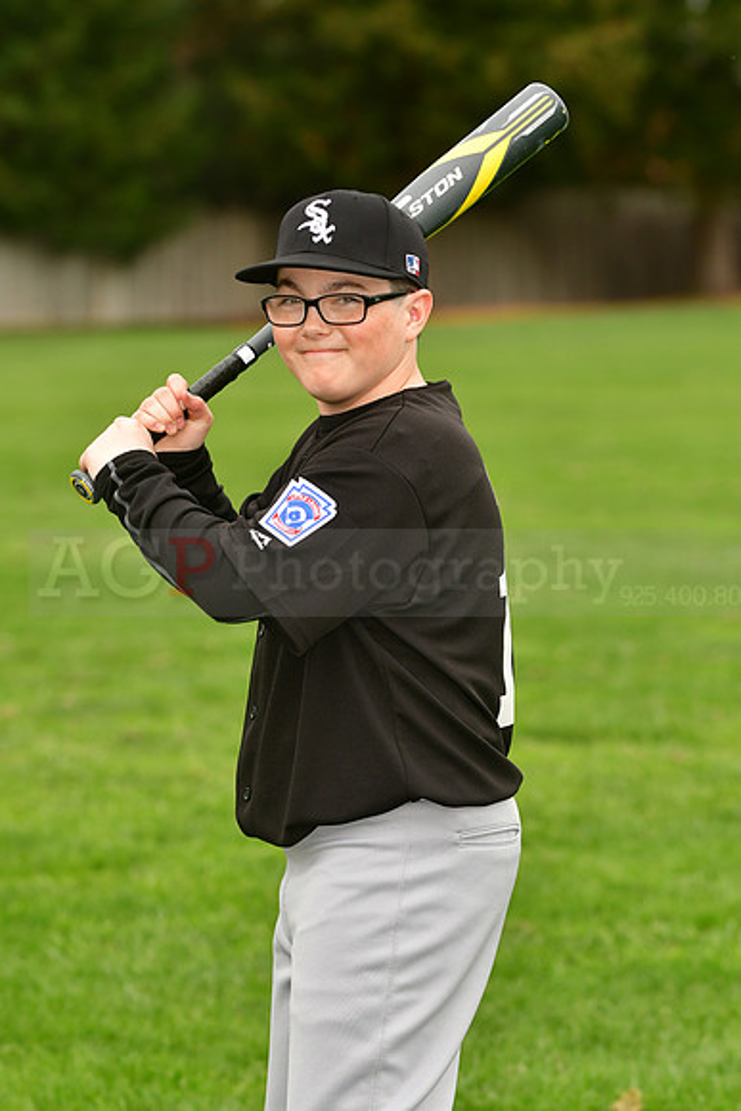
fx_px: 5554
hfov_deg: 7.6
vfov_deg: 11.4
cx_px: 370
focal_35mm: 180
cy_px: 556
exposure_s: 1/1000
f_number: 4
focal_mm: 120
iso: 320
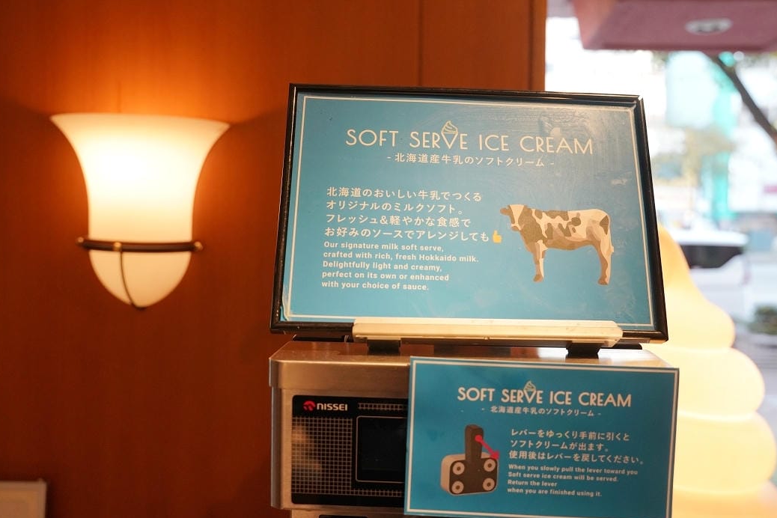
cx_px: 428
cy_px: 228
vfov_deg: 35.9
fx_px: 799
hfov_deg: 51.8
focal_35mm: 37
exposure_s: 1/160
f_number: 4
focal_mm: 32
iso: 1600
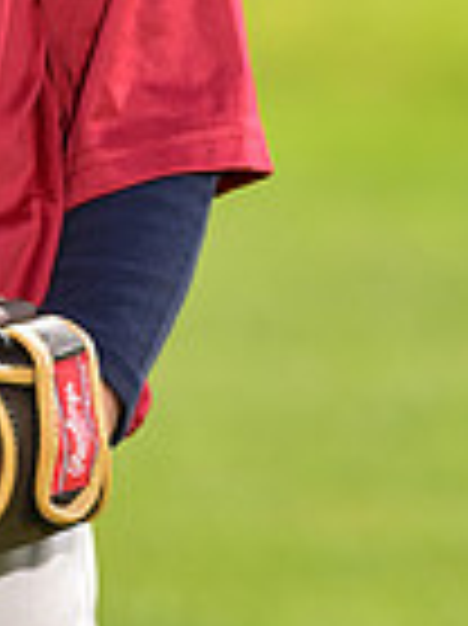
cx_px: -146
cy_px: -248
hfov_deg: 2.4
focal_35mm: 623
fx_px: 11248
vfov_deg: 3.2
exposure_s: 1/200
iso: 80
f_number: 5.6
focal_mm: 155
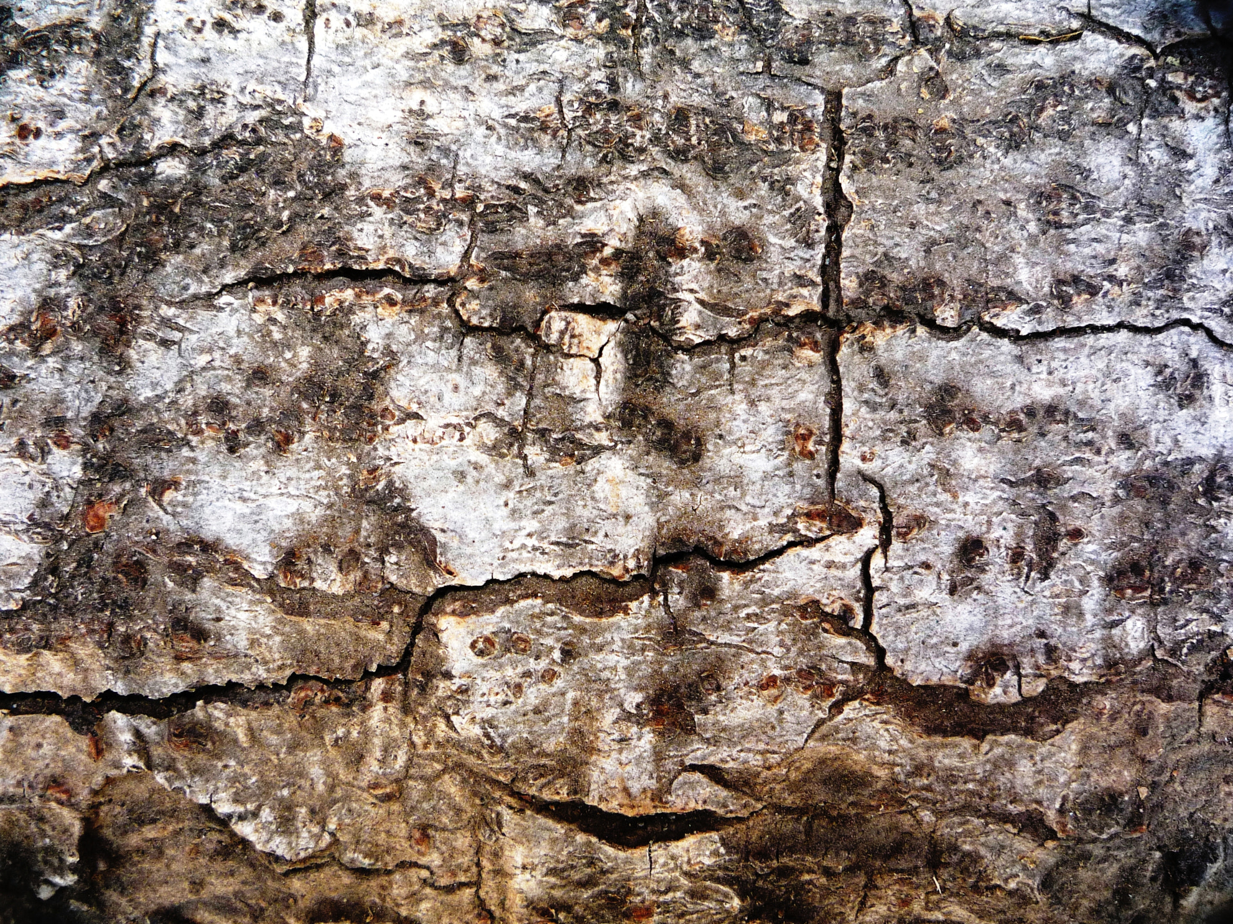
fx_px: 1104
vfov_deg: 45.4
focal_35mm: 31
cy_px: 473
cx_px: 620
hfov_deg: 58.4
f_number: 4.5
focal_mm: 5.2
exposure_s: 1/80
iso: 100
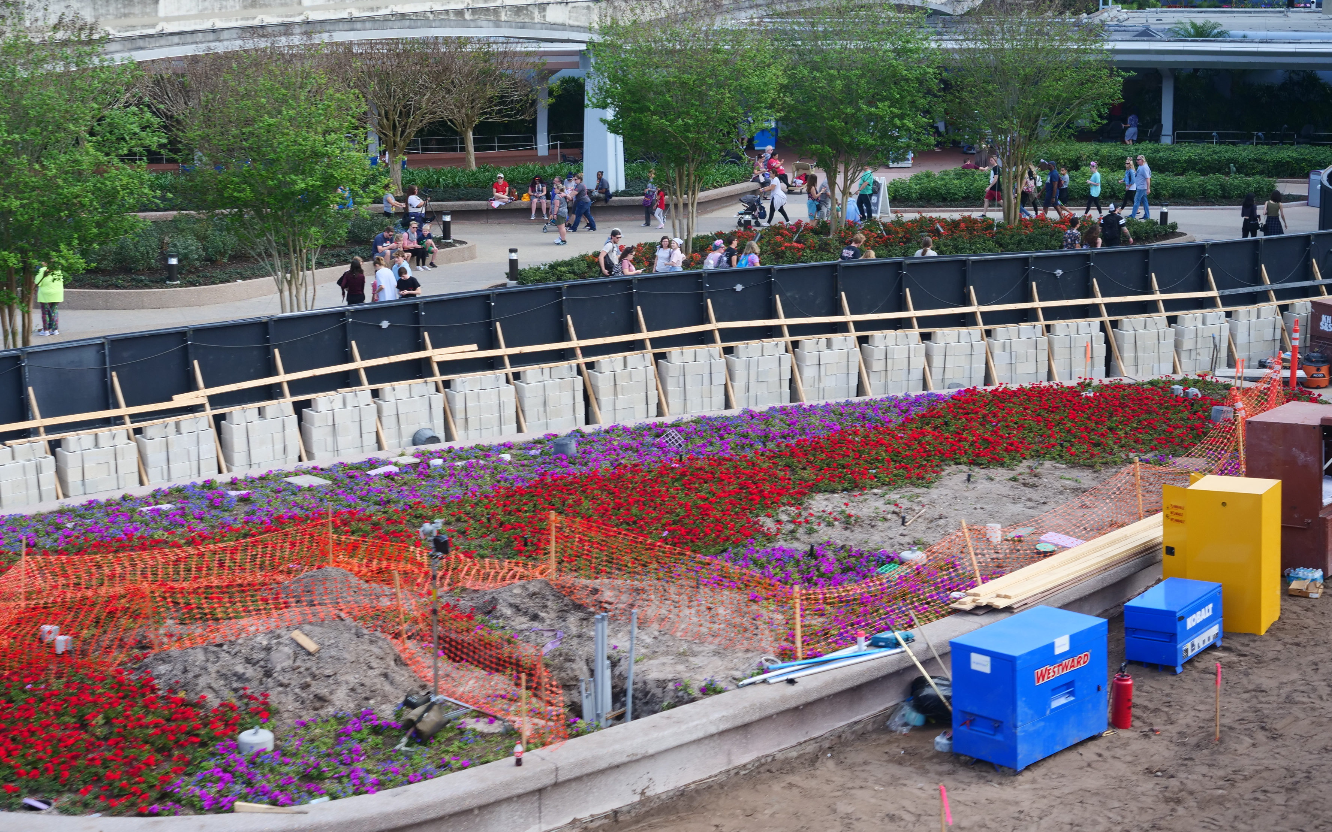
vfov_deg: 20.9
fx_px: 2251
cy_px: 471
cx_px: 651
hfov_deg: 33.0
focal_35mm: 62
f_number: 3.6
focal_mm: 28
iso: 200
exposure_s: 1/250
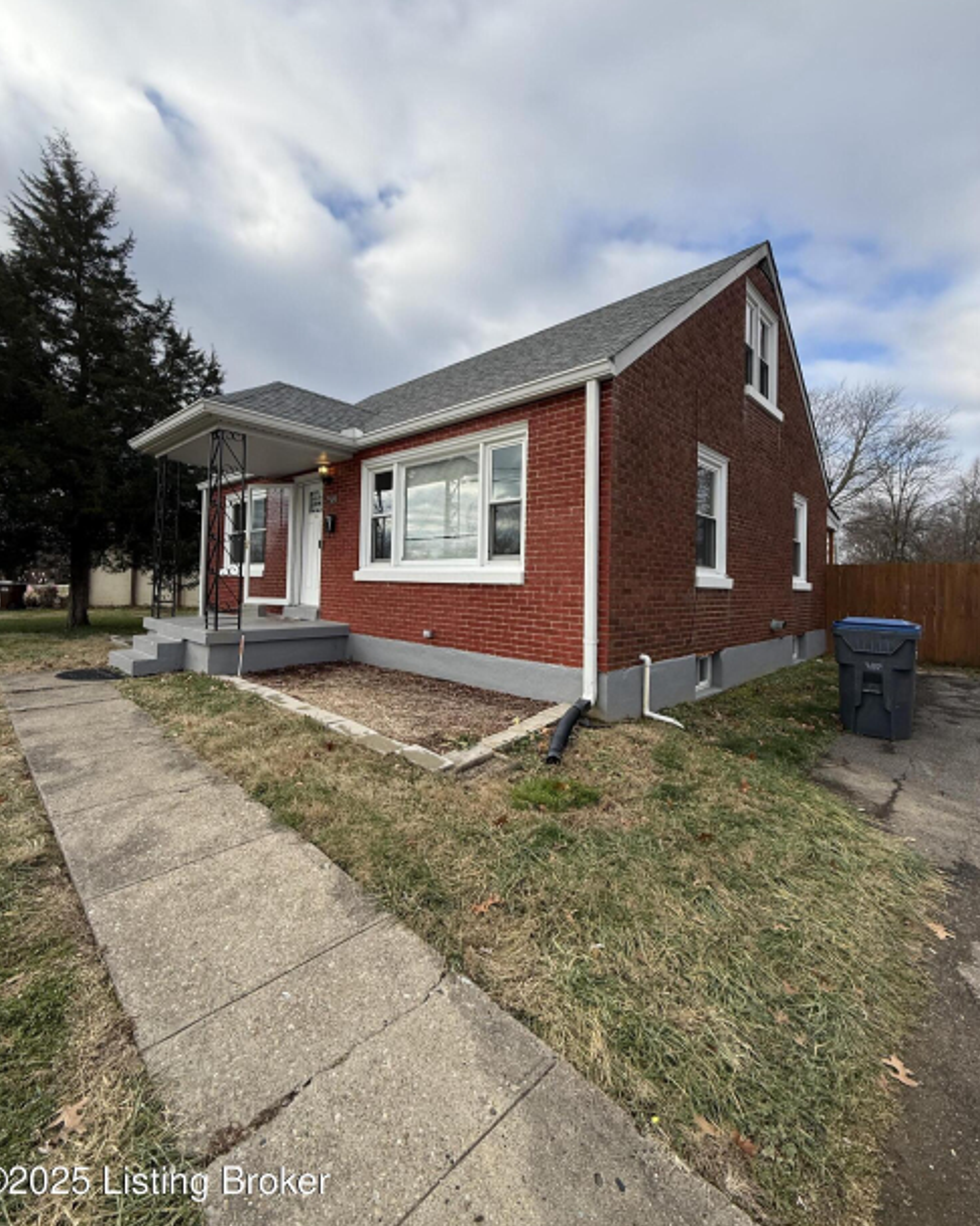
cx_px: 480
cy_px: 570
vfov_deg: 96.7
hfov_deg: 84.0
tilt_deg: +2.2
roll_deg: -1.7
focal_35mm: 15
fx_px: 544
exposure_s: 1/901
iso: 64
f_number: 2.2
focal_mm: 2.22
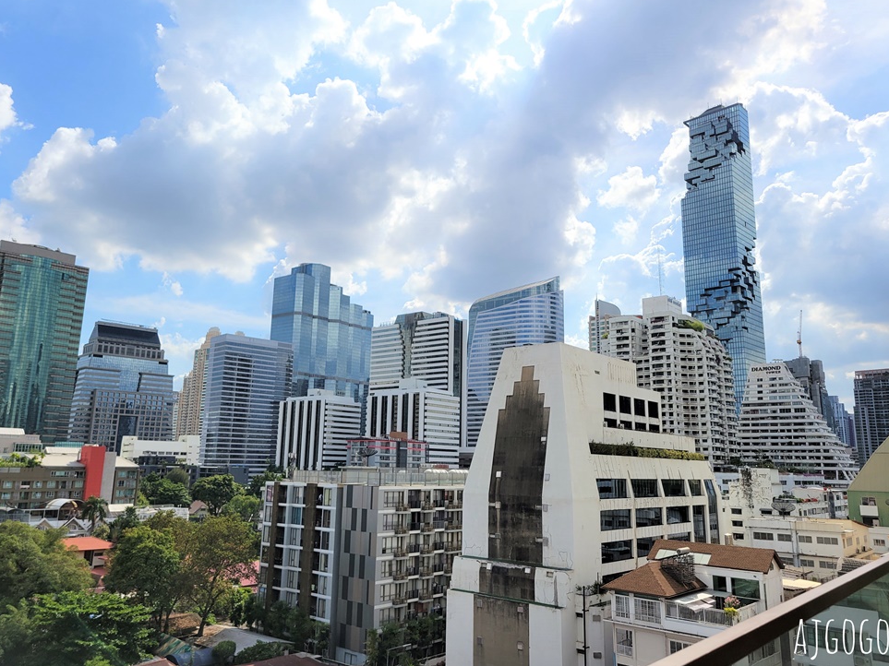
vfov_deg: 51.3
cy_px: 323
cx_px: 438
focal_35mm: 27
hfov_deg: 65.3
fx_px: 693
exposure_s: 1/5243
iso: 40
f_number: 1.8
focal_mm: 5.4
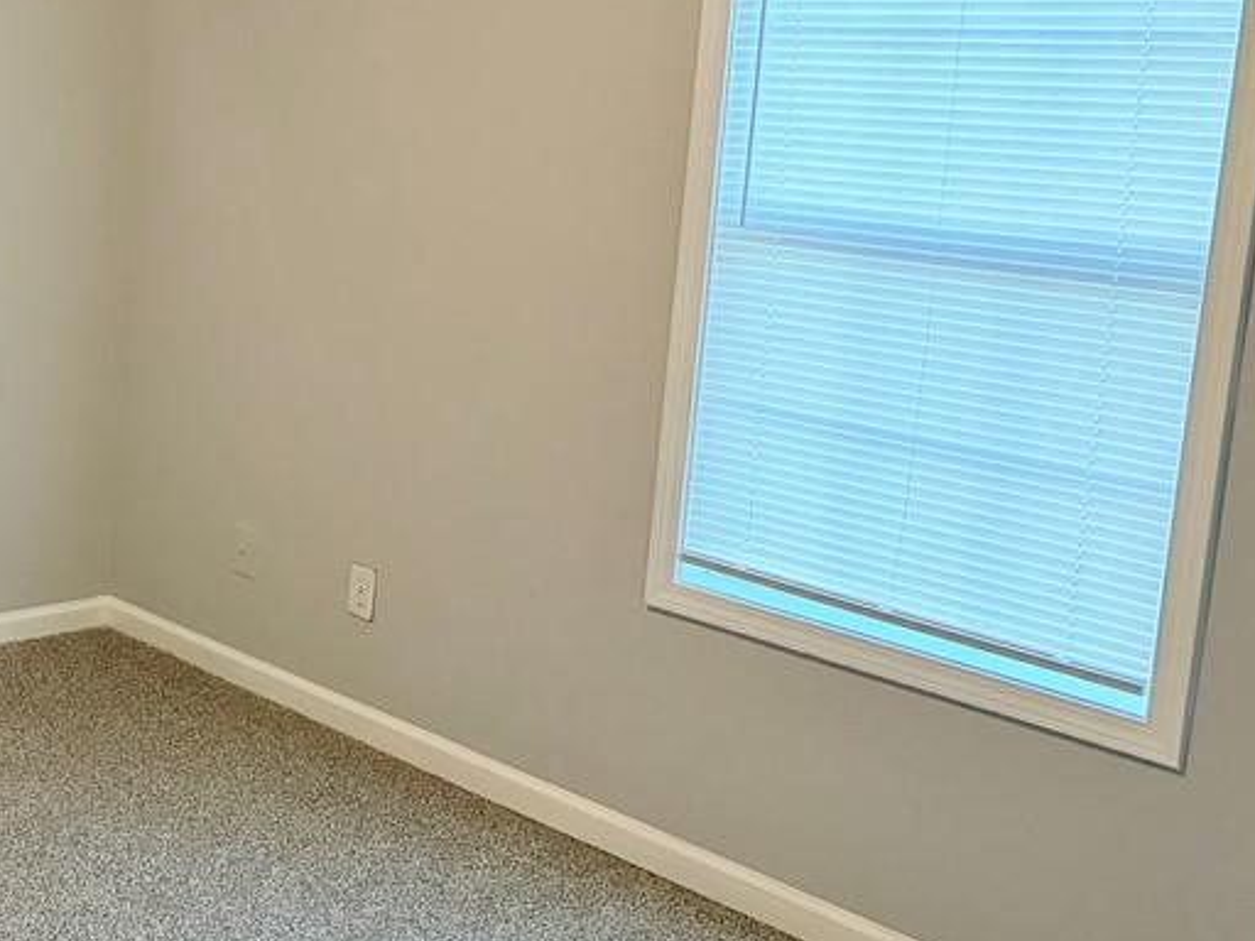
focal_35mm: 52
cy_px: 323
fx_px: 1885
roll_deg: -2.2
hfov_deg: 34.2
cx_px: 59
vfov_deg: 27.9
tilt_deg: -8.5
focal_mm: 5.96
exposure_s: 1/60
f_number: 1.6
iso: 400
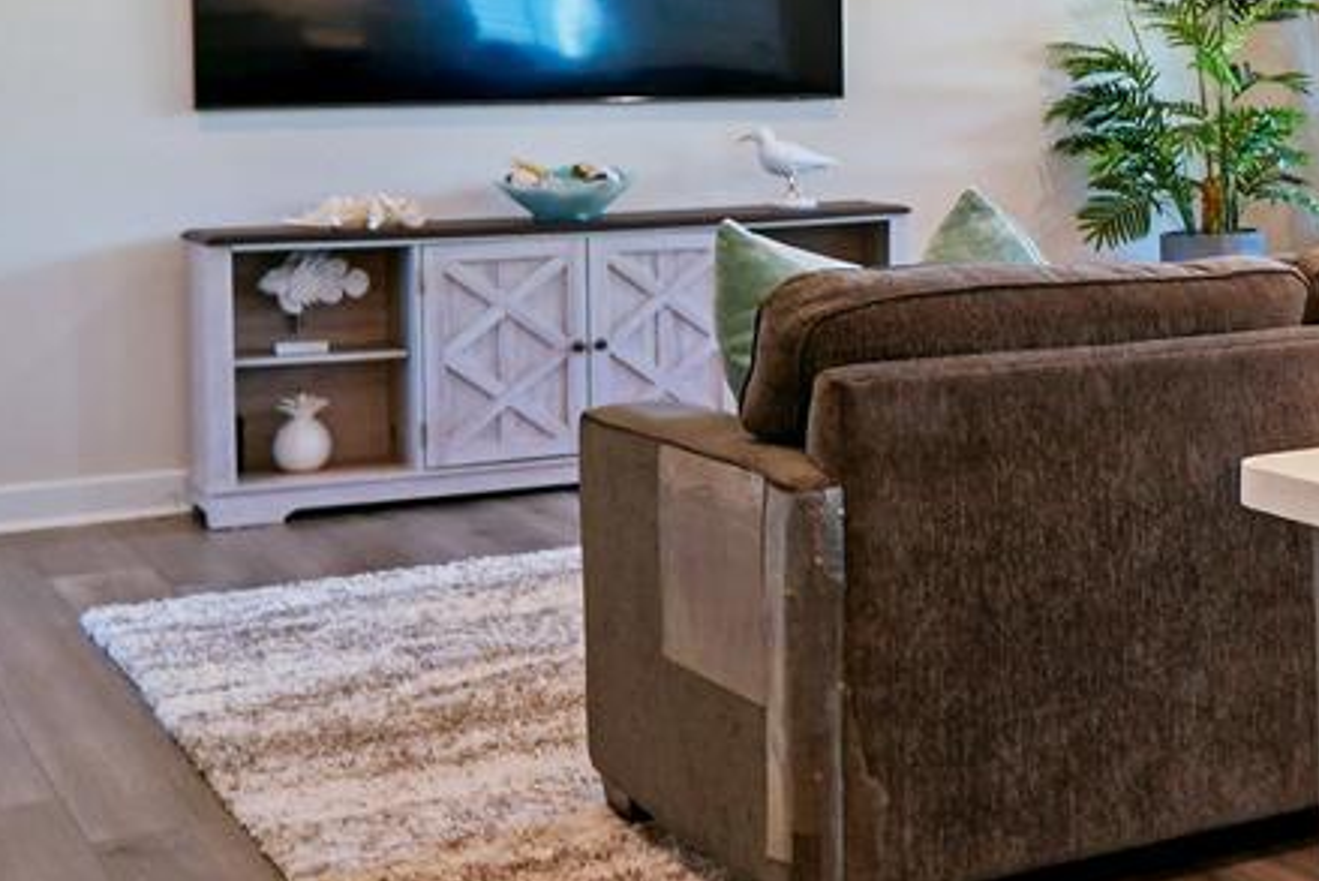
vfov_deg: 19.2
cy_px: 102
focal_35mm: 70
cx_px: 2097
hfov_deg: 22.4
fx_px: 2565
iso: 160
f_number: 2.8
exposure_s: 1/30
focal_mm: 10
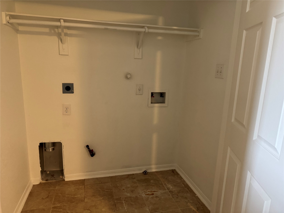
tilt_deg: -12.3
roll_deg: -1.6
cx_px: 142
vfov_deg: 56.8
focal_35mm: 24
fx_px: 197
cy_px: 106
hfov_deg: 71.6
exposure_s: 1/60
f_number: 1.78
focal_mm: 6.76
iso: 640
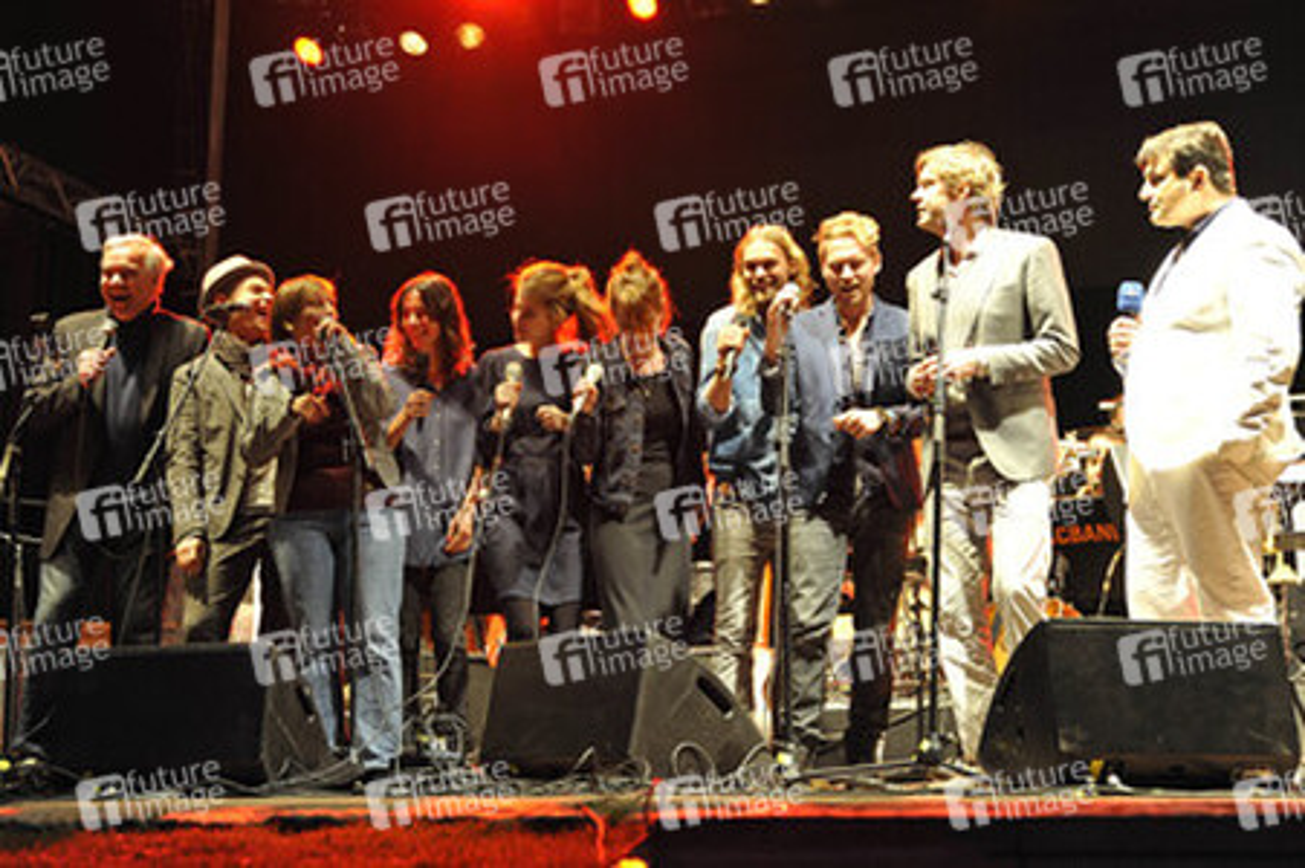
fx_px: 1811
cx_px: 652
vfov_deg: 27.0
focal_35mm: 50
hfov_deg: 39.6
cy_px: 434
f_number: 2.8
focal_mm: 50
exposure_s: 1/50
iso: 1600
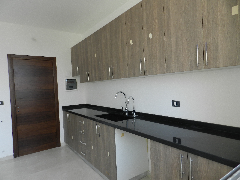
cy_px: 90
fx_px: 159
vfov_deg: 58.9
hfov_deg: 73.9
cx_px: 120
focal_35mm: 23
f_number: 3.4
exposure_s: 1/100
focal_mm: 4
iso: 160
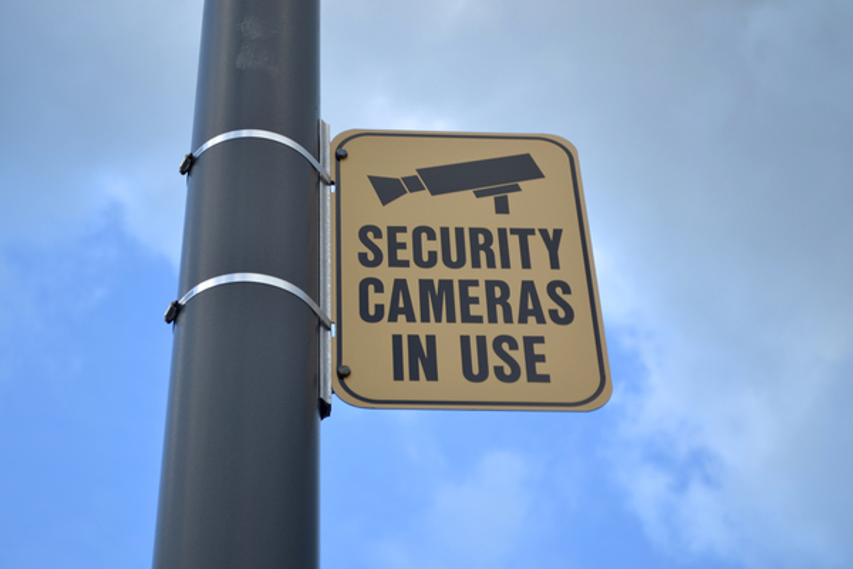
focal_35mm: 78
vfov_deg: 17.5
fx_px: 1848
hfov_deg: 26.0
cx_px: 426
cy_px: 284
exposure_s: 1/160
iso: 100
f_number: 6.3
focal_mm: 52
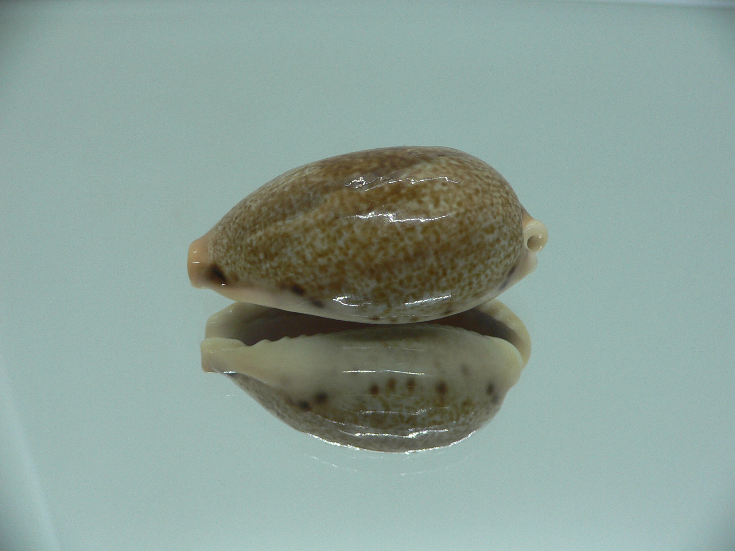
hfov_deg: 52.6
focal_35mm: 35
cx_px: 368
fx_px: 743
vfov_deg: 40.7
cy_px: 276
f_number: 2.8
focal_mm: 4.6
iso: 100
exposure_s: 1/60
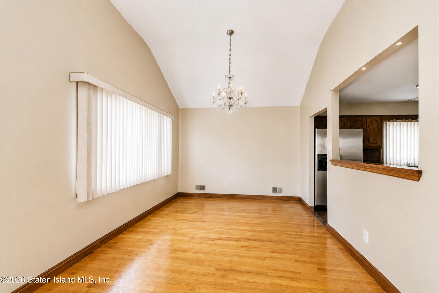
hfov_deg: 100.4
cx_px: 220
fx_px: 183
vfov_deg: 77.3
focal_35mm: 15
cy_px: 146
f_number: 7.1
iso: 2000
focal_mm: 10
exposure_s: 1/60
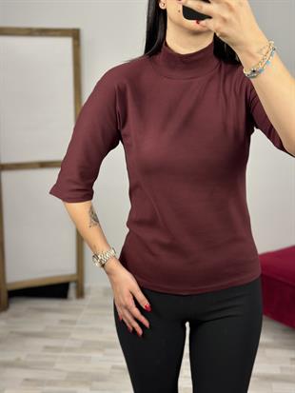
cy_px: 196
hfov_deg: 30.3
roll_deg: +0.7
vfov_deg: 39.6
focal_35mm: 48
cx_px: 148
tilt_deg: -29.8
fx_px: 545
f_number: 1.78
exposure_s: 1/100
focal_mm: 6.86
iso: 100
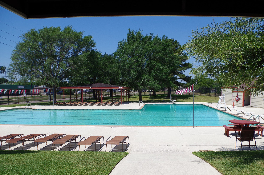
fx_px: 242
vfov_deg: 39.6
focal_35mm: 33
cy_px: 104
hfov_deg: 57.1
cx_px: 149
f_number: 7.1
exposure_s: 1/320
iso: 100
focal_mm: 18
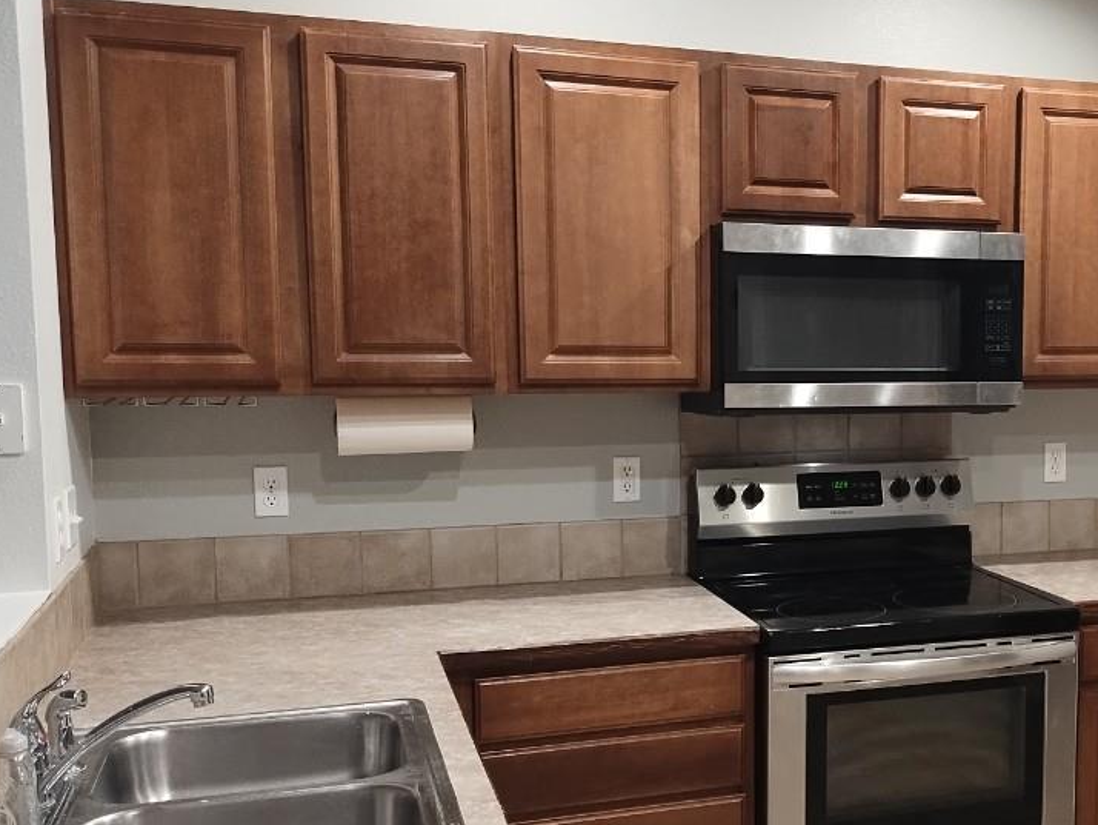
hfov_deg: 43.2
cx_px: 841
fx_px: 1333
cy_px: 485
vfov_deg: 34.3
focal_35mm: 42
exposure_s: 1/40
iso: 391
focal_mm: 4.71
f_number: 1.7
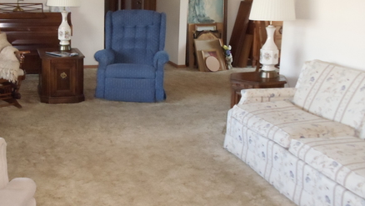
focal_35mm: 70
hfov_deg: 29.8
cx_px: 112
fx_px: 678
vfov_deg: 17.2
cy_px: 75
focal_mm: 6
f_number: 3.5
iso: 400
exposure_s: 1/30
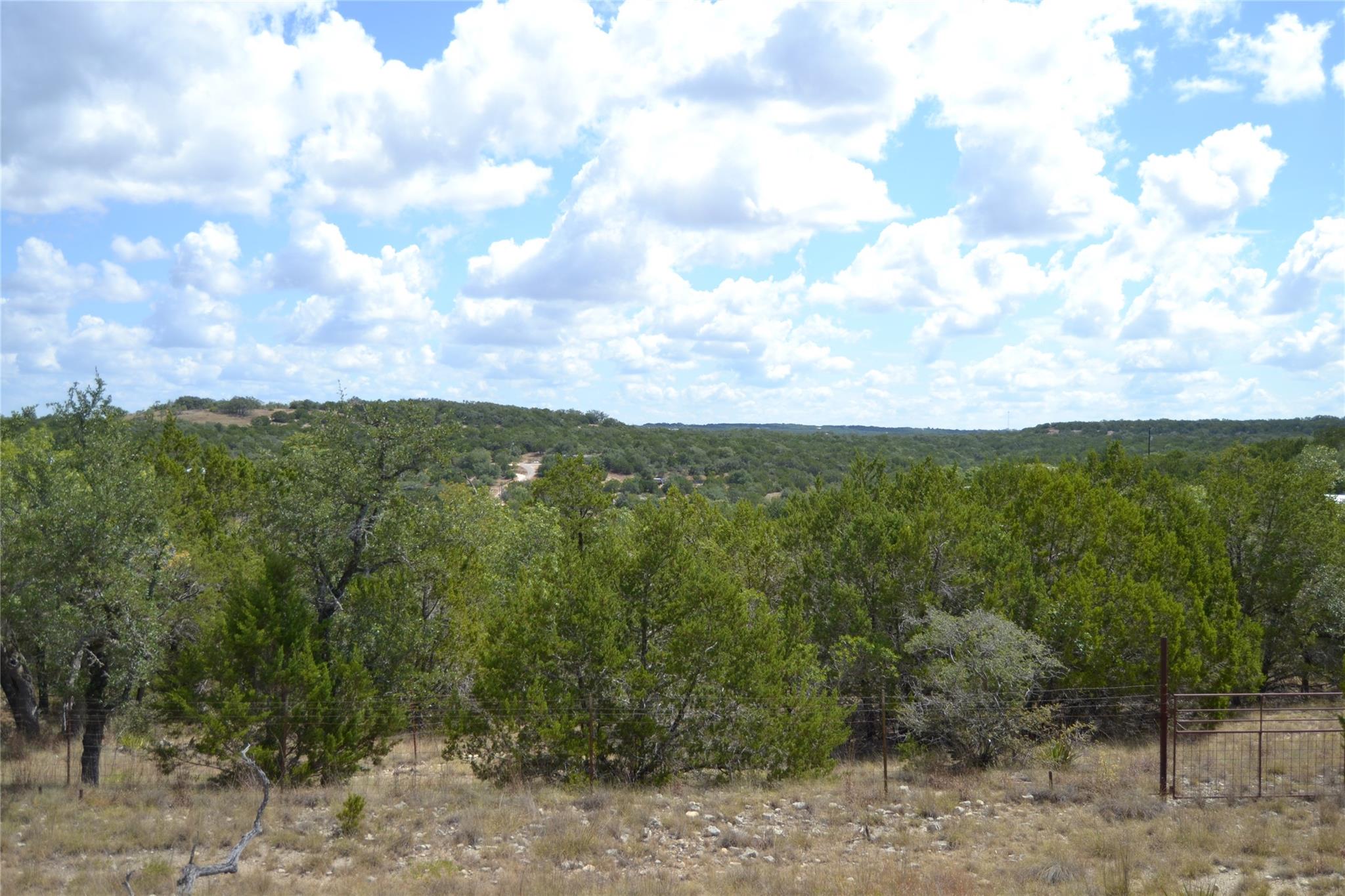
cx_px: 672
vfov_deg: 40.0
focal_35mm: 33
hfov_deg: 57.2
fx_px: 1233
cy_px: 448
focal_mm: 22
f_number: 3.5
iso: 100
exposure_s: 1/800
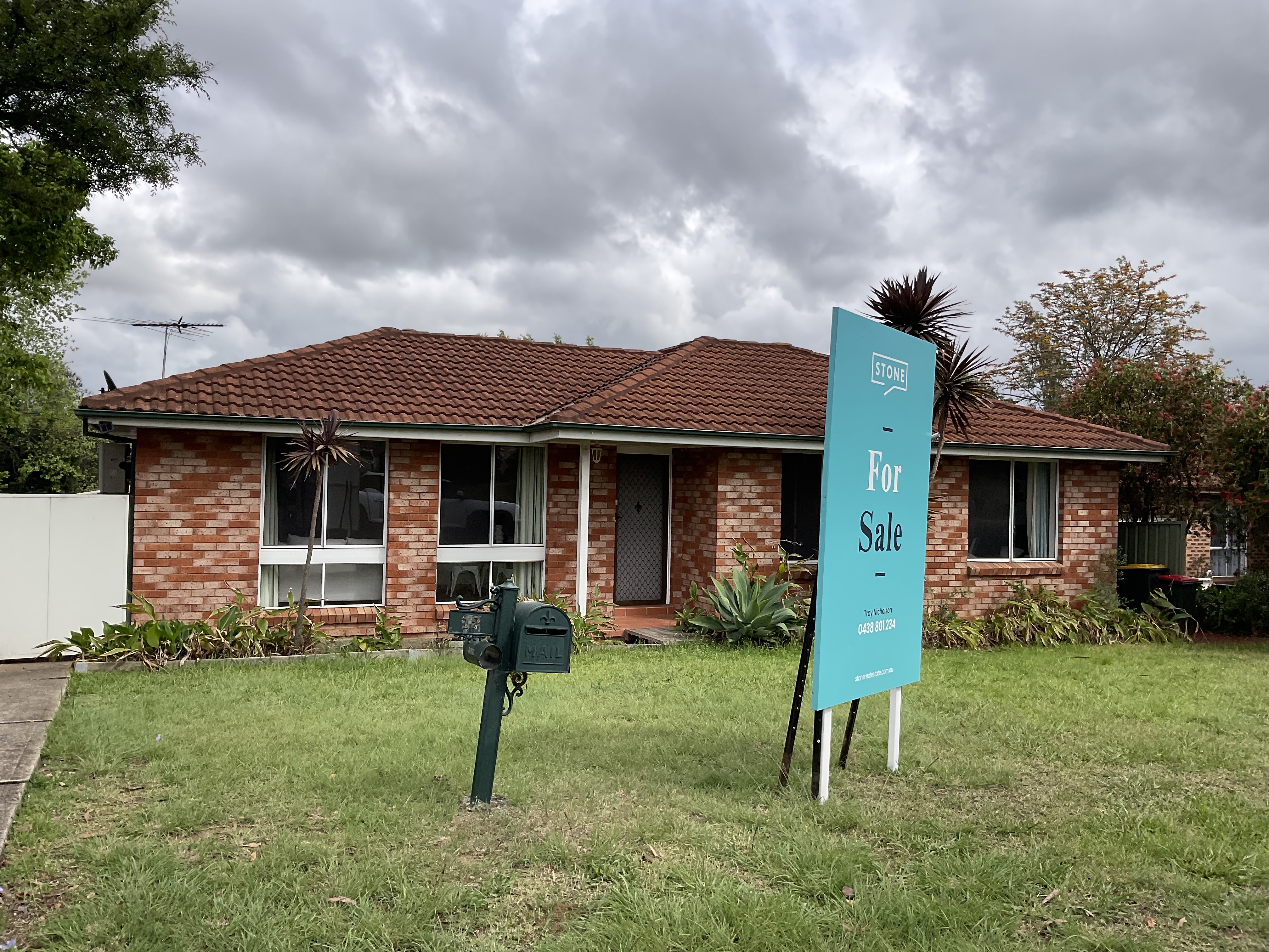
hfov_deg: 61.7
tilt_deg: -1.4
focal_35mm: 29
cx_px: 634
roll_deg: -0.7
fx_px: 1063
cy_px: 476
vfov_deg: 48.2
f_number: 1.8
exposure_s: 1/2058
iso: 16
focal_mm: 3
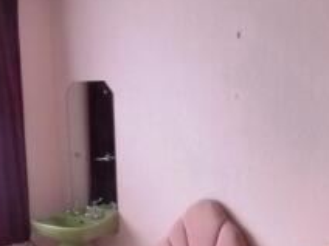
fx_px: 627
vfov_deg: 21.4
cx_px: 179
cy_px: 253
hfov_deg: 29.4
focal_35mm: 66
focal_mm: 4.3
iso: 400
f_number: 3.3
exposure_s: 1/50
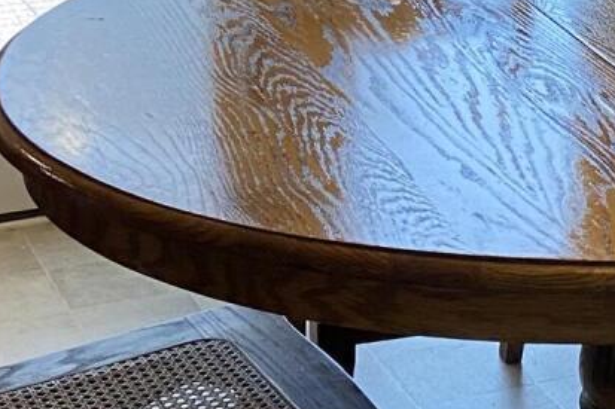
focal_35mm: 131
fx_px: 2237
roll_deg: -1.5
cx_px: 794
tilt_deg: -14.6
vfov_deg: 10.4
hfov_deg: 15.0
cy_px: 30
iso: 160
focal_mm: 4.25
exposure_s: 1/60
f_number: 1.8
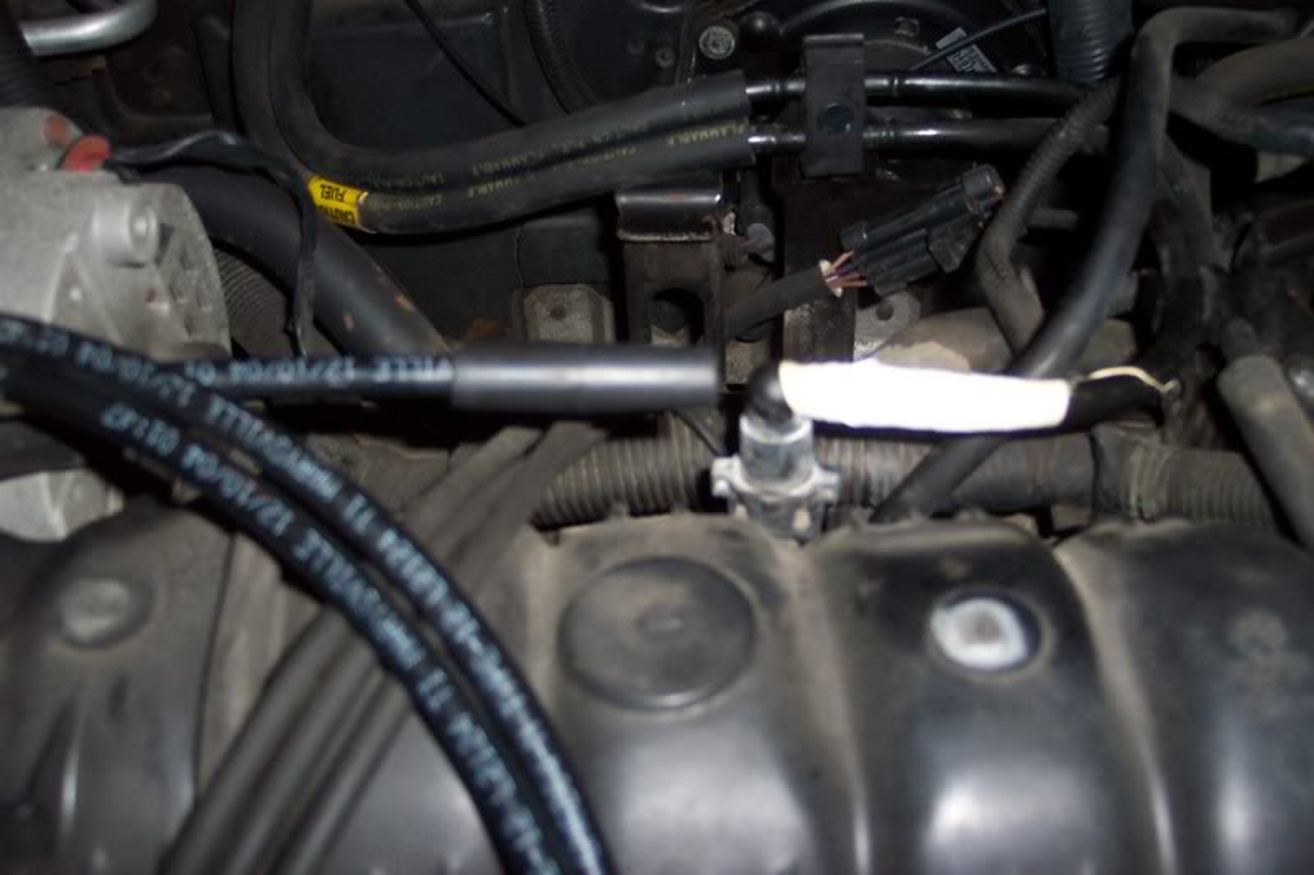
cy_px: 438
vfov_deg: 35.0
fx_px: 1387
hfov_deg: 50.7
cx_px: 657
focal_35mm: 38
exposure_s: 1/30
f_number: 2.8
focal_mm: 8
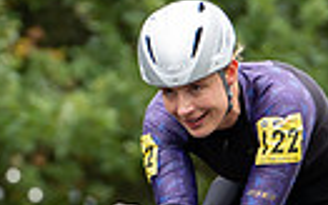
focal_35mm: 483
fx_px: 4319
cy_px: 229
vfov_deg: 2.7
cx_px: 265
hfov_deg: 4.3
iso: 1250
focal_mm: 107
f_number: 2.8
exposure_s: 1/1000
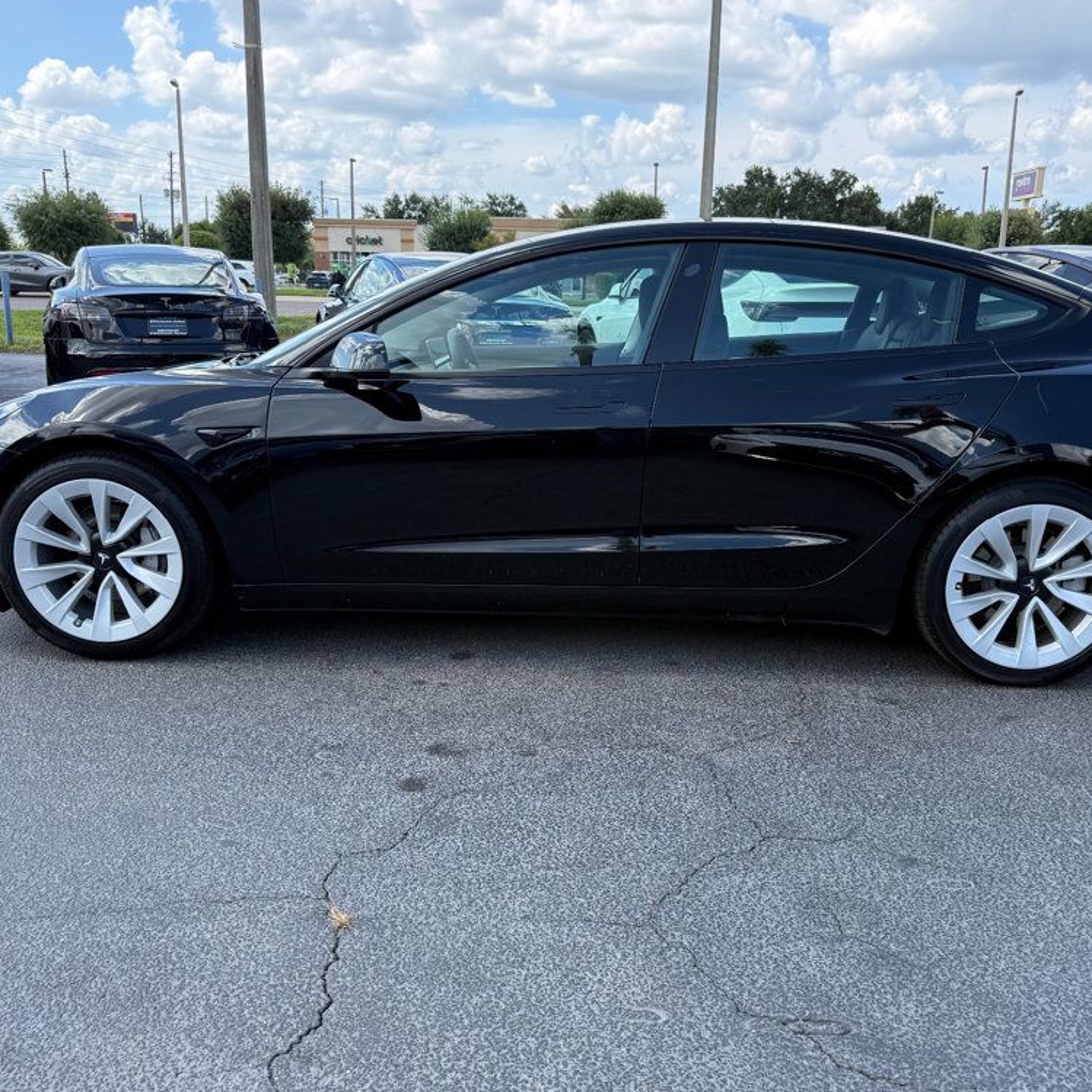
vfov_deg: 55.6
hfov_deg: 55.5
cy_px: 544
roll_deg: -2.3
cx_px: 595
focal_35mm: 29
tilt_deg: -13.6
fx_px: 1035
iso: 100
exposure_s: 1/1464
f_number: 1.78
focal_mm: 6.76
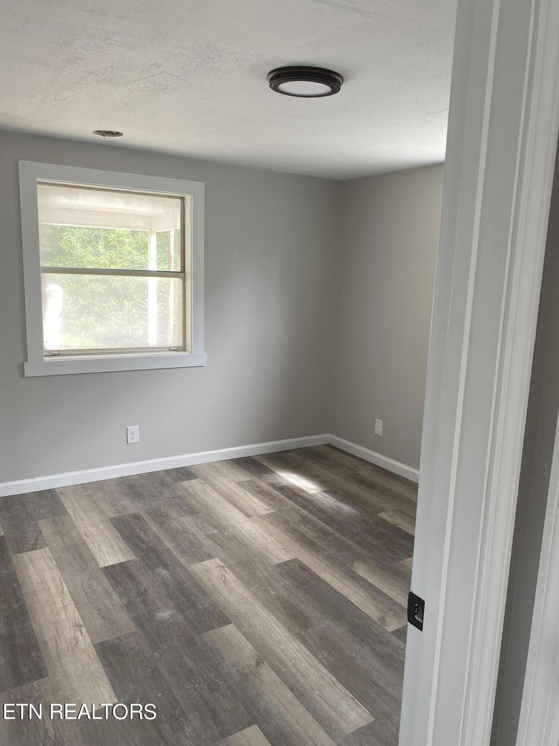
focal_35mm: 26
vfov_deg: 67.3
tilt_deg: -11.0
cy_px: 373
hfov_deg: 53.1
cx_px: 280
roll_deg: -0.5
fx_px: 560
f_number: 1.8
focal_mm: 4.25
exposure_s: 1/121
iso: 100
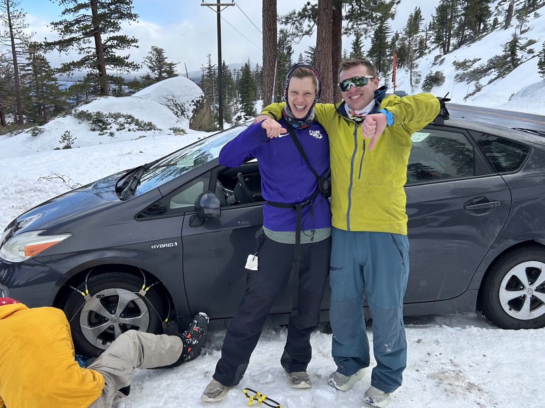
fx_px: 519
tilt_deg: -17.5
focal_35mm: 33
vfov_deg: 42.9
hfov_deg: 55.3
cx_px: 250
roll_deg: -0.8
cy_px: 192
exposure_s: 1/1724
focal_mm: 5.7
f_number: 1.5
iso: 50
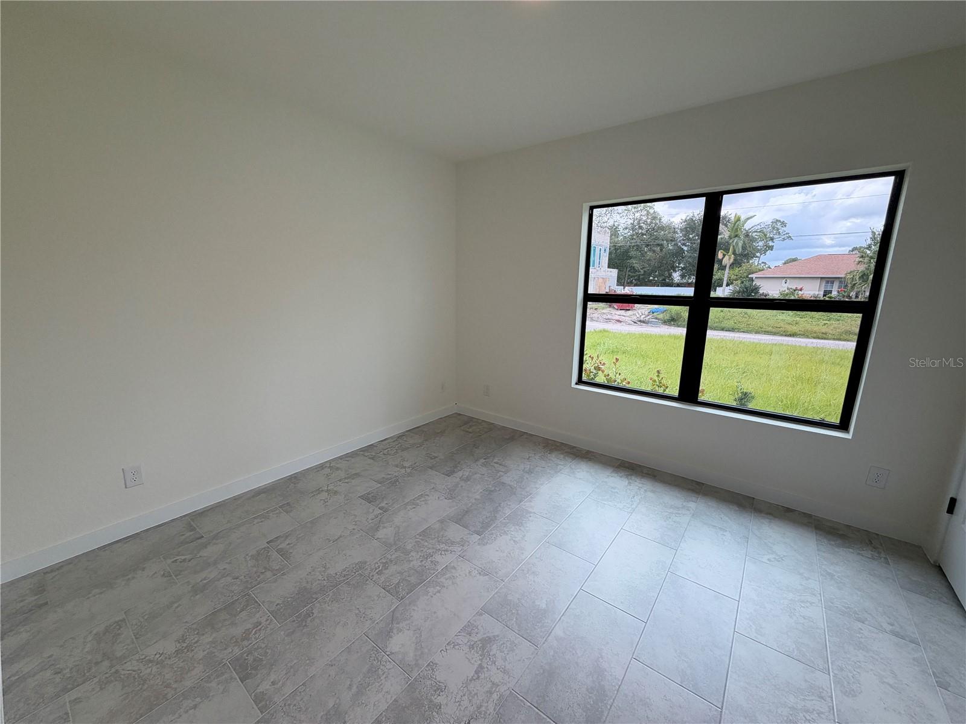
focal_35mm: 14
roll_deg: -1.0
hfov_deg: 102.1
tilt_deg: -11.5
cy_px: 362
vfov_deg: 85.7
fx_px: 391
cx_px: 483
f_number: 2.2
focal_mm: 2.22
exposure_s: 1/217
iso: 50
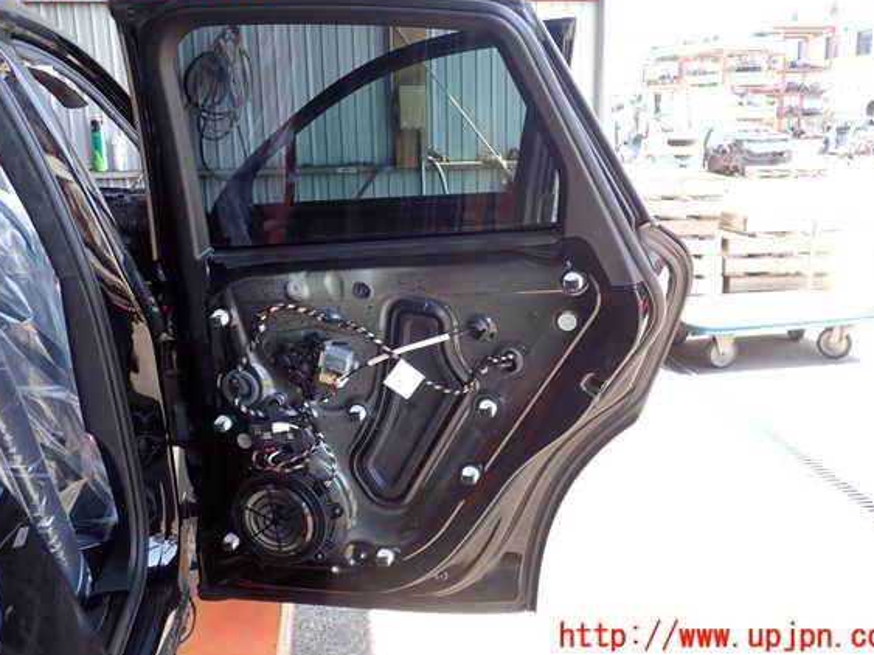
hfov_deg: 56.8
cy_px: 307
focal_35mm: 32
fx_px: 808
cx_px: 444
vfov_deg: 44.1
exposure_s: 1/100
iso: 100
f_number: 2.3
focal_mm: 5.4
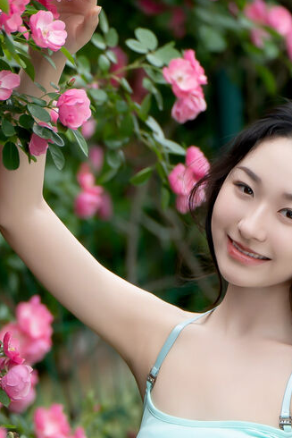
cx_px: 13
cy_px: 392
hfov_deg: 2.4
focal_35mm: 577
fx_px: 7015
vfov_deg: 3.6
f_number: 2.8
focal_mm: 157
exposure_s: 1/400
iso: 125
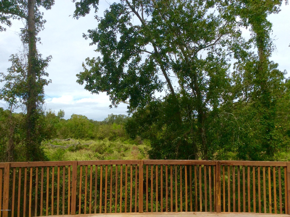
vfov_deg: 44.1
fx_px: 268
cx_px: 145
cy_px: 108
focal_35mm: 32
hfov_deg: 56.9
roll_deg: +1.1
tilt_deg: +1.8
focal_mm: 3.3
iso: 32
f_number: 2.4
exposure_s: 1/1466
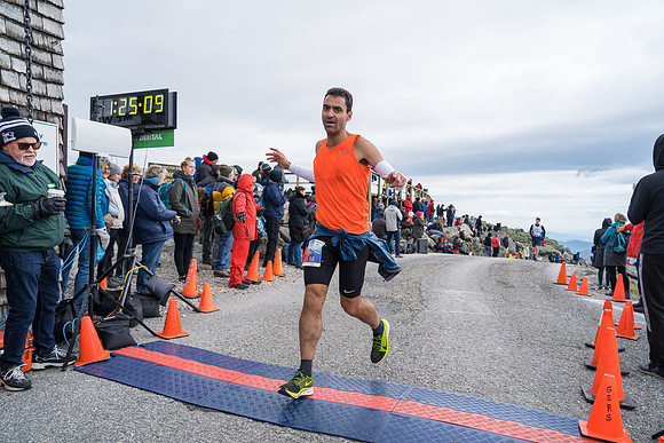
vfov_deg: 53.2
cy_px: 222
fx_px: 443
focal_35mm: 24
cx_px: 332
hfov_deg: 73.7
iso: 200
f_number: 4
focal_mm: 24
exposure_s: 1/1000
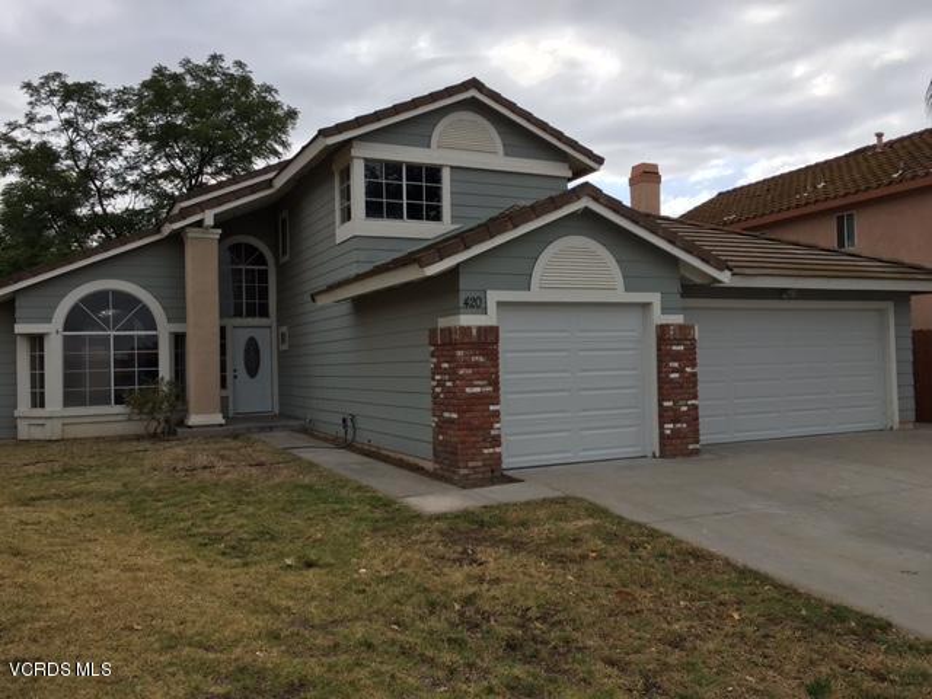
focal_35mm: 29
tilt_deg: +1.6
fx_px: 781
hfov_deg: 61.7
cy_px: 350
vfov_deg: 48.2
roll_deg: +1.9
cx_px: 466
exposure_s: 1/1026
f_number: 2.2
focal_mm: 4.15
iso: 25
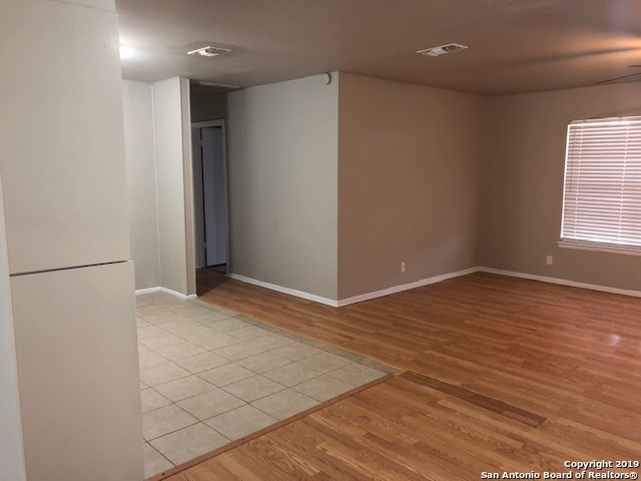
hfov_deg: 63.4
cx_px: 320
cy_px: 240
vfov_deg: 49.7
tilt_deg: -9.5
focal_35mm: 28
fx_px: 518
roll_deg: -1.6
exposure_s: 1/7
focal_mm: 3.99
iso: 80
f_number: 1.8
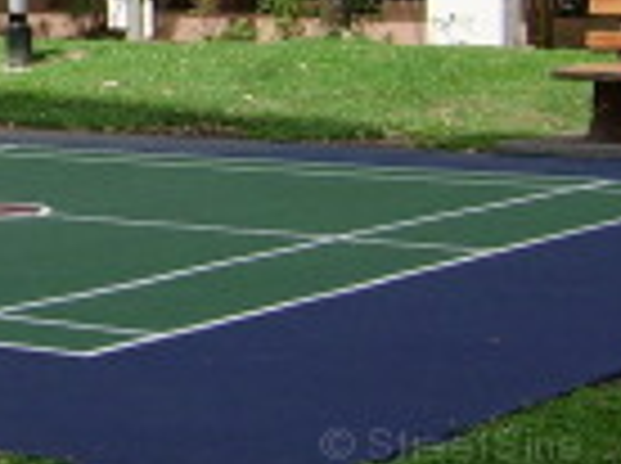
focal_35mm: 140
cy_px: 0
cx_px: -243
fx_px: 2507
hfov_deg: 13.5
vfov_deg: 10.5
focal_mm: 5.95
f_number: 5.8
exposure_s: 1/545
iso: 50
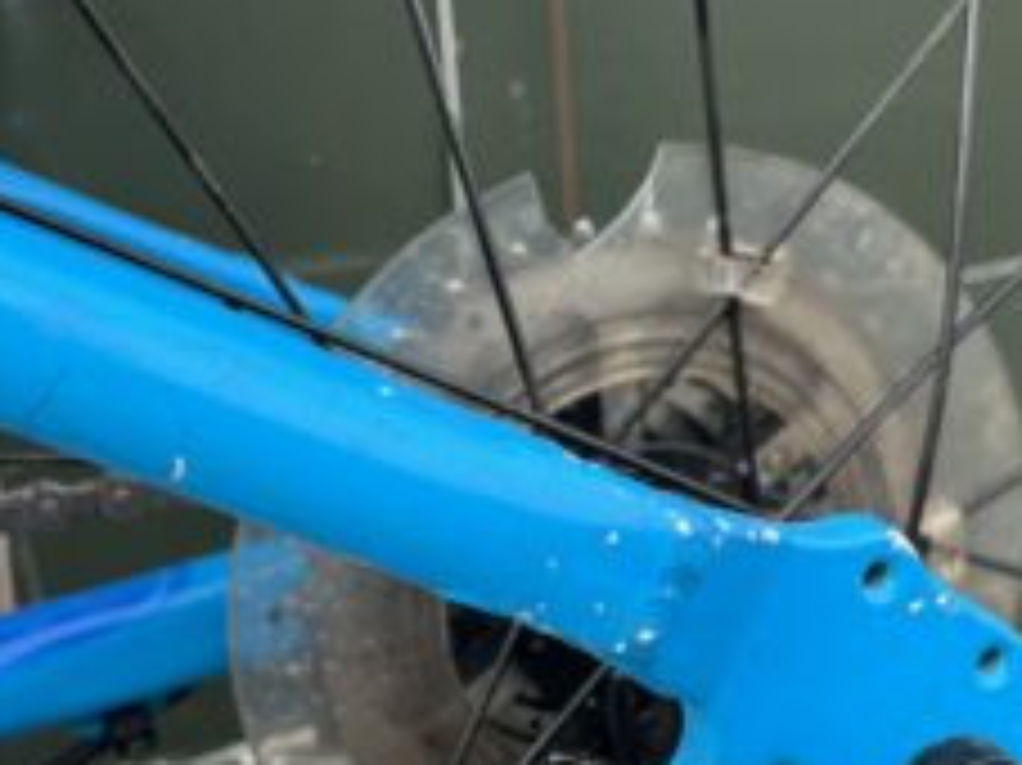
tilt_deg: -25.0
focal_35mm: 55
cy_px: 621
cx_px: 491
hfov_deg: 34.9
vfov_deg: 26.0
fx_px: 1623
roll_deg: +4.5
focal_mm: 5.1
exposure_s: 1/404
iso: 50
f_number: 1.6
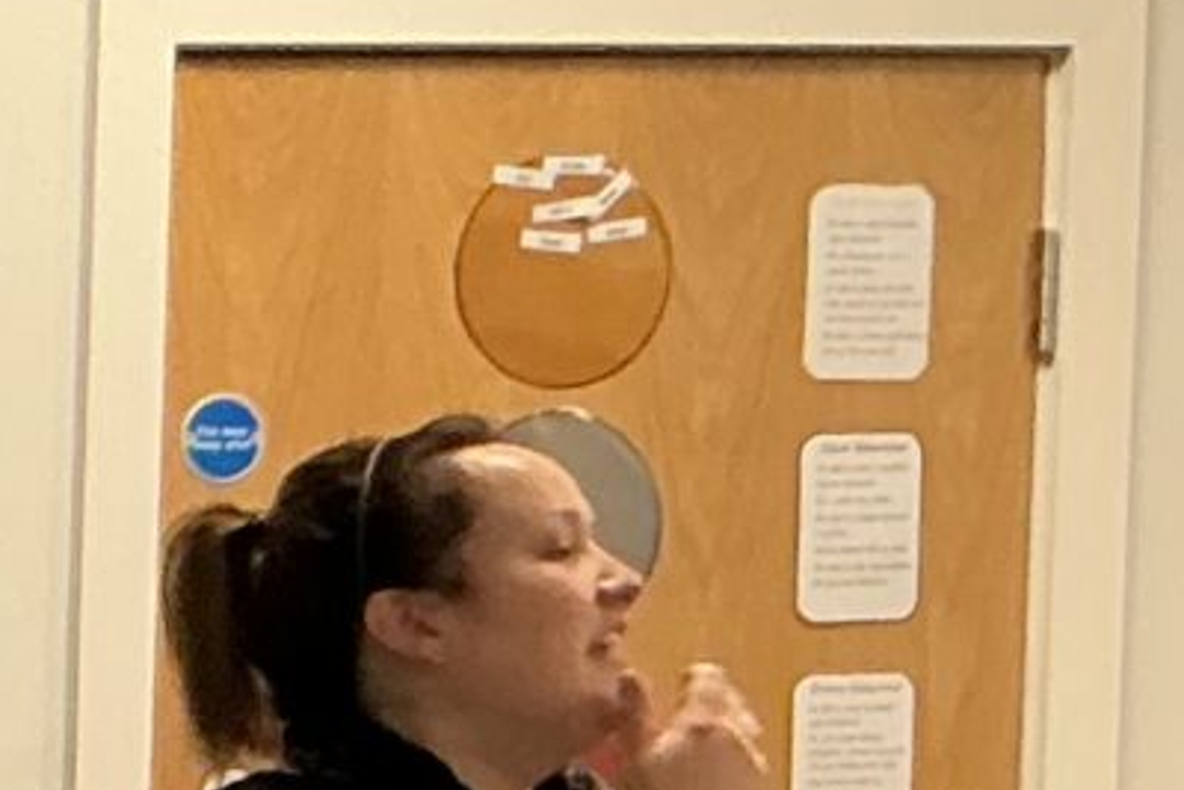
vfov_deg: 7.0
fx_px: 6350
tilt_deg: -5.2
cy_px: 1189
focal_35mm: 193
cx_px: -2593
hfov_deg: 8.5
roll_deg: +1.0
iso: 100
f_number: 1.8
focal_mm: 3
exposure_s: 1/60
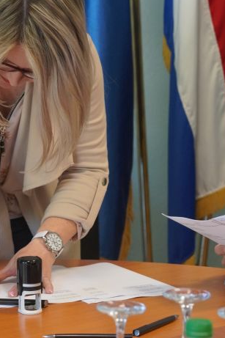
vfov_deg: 12.8
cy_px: 161
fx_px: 1510
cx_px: 6
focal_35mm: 161
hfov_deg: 8.5
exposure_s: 1/200
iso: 1600
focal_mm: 50
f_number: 3.5
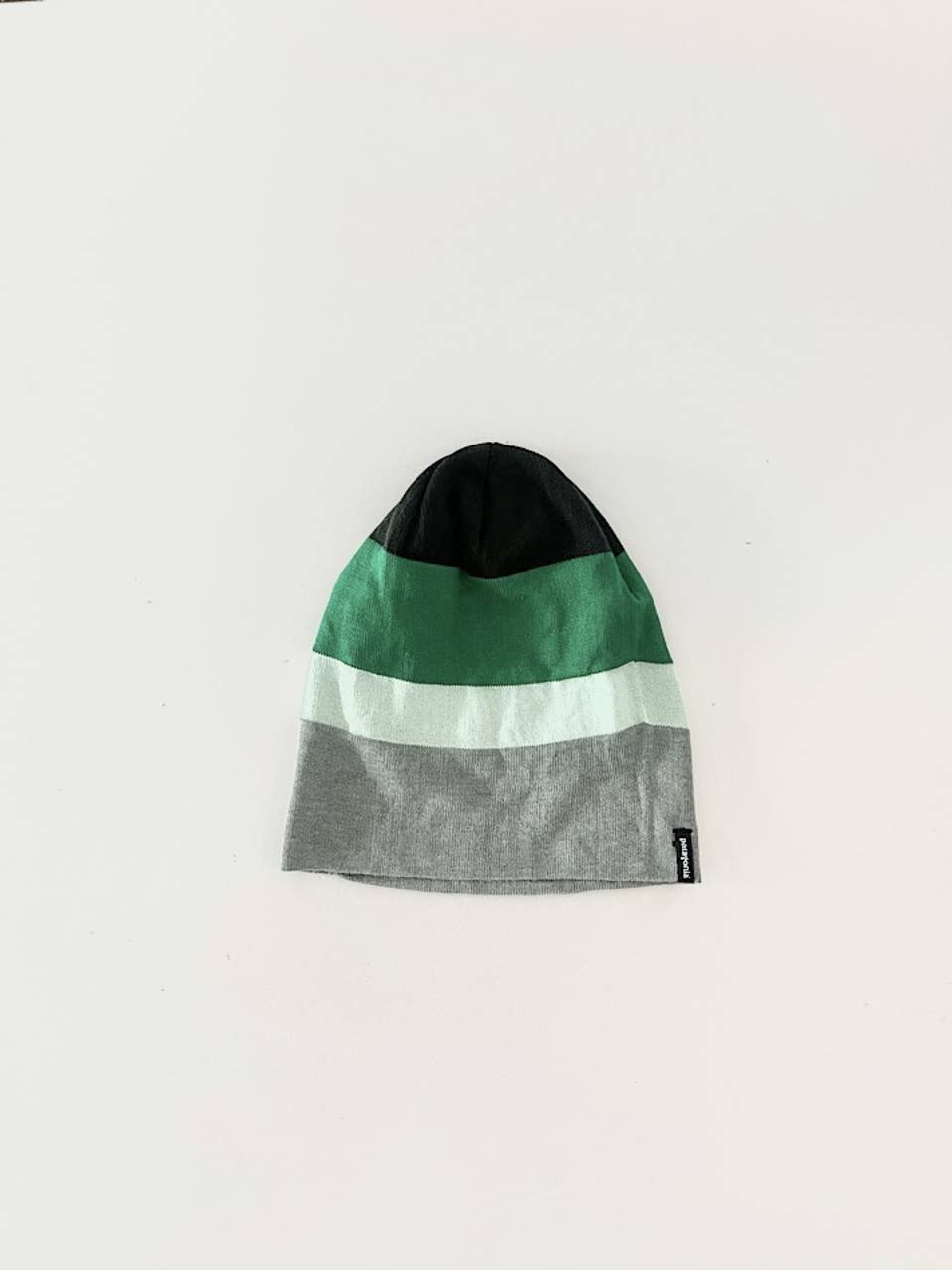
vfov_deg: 67.3
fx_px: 953
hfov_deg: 53.1
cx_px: 476
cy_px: 635
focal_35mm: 26
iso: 200
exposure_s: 1/60
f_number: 1.6
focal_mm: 5.1
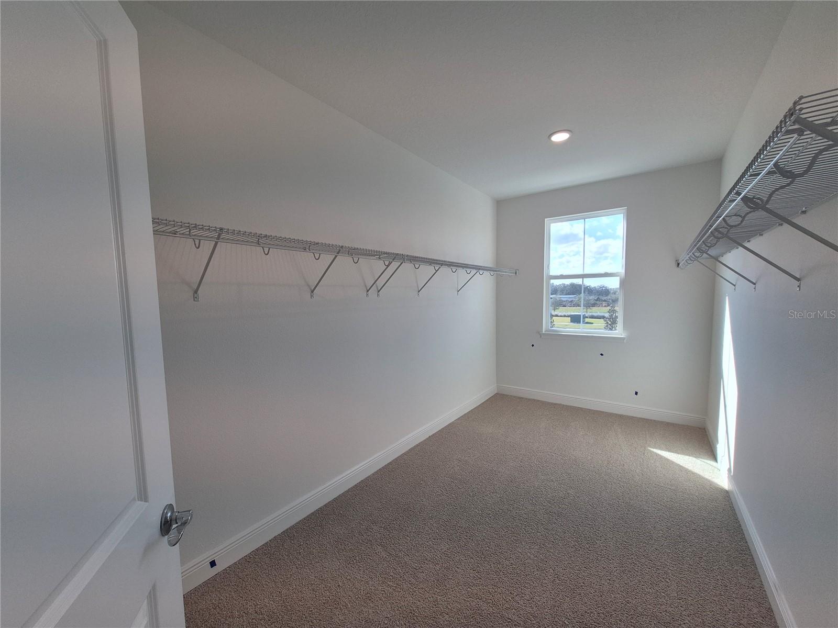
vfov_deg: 89.9
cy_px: 314
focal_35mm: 13
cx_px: 419
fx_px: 315
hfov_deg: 106.2
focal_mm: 1.74
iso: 50
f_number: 2.2
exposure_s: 1/241
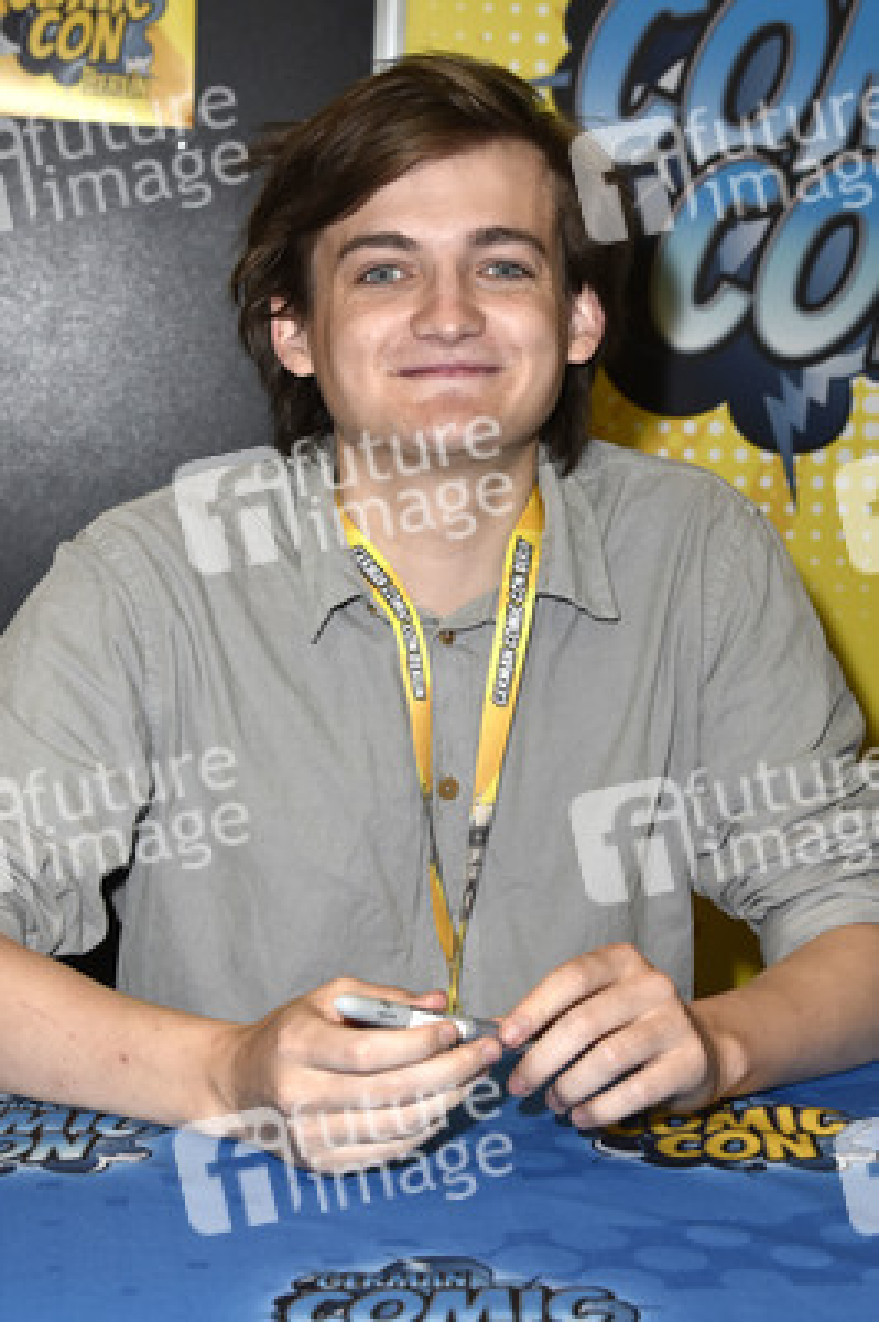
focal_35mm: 48
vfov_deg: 41.1
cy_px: 661
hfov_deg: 28.0
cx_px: 440
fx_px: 1761
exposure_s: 1/80
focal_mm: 48
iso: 560
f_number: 6.3
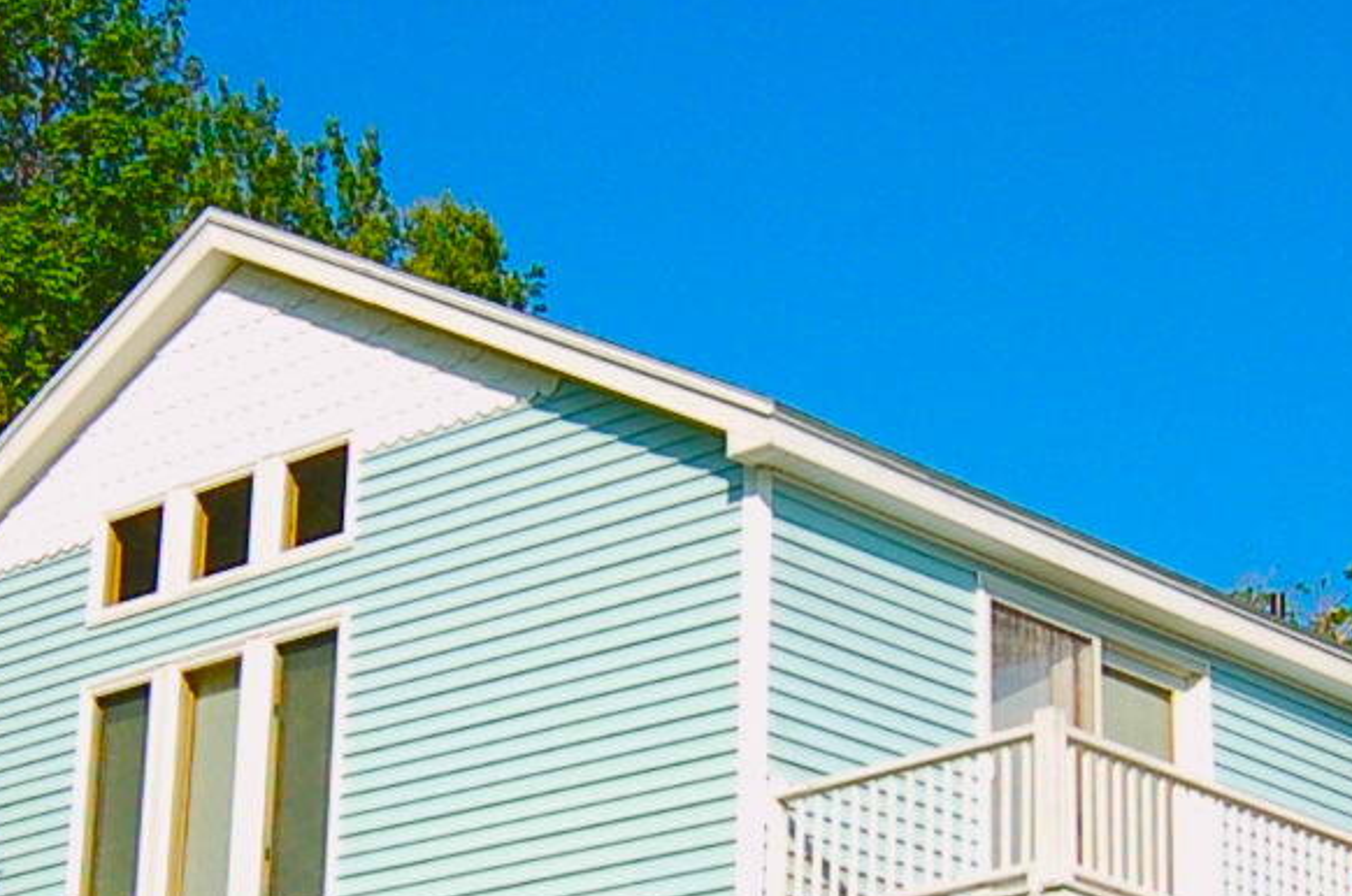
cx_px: 655
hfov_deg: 21.9
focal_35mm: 93
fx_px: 3487
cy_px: 789
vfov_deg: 14.5
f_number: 9
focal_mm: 16
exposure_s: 1/320
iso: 200
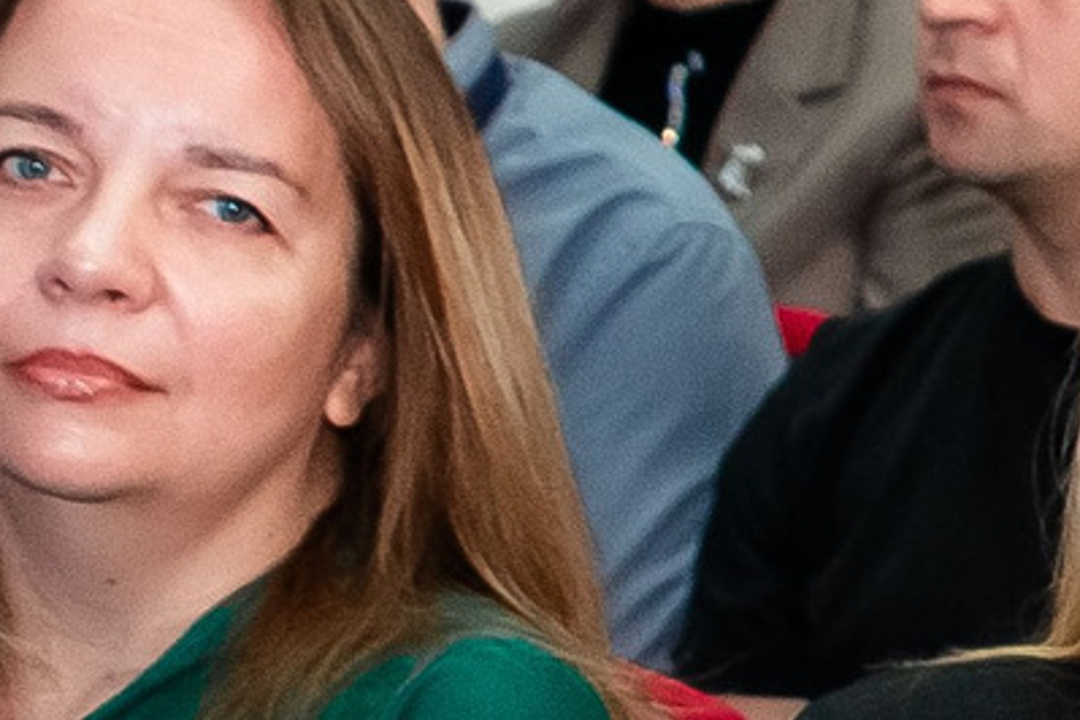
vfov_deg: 6.1
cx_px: 2352
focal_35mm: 226
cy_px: 379
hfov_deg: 8.5
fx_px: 6779
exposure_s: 1/125
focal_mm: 26
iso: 1250
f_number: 3.5
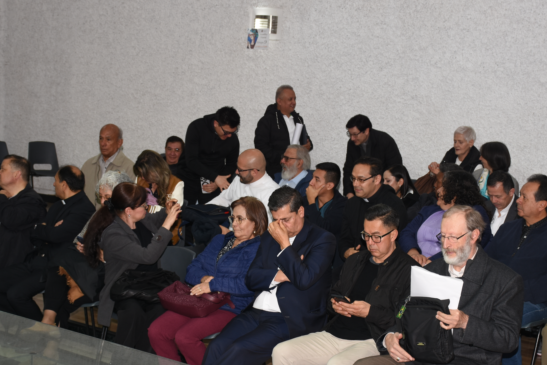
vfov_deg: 19.4
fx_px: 1064
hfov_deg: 28.8
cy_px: 233
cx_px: 292
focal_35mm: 70
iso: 250
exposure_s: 1/80
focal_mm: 32
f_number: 5.6
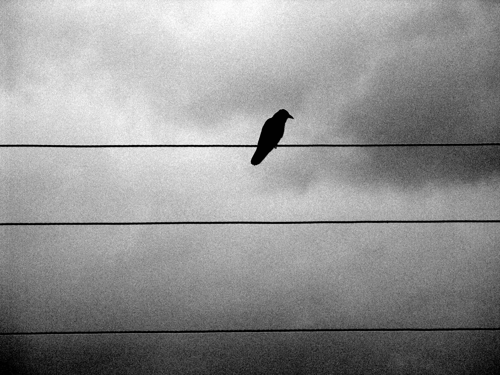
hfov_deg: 13.1
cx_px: 250
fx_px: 2181
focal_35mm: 151
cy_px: 188
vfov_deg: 9.8
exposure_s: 1/1250
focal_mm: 38.6
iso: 64
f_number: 3.5
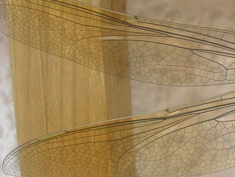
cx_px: 307
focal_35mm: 110
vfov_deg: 13.5
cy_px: 102
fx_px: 747
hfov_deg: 16.8
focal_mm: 7.8
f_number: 4.8
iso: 64
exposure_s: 1/223
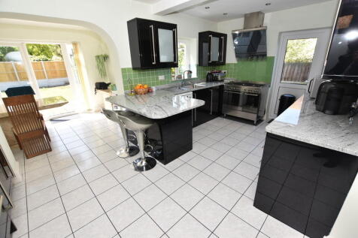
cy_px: 119
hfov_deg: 100.4
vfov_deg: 77.3
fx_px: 149
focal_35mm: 15
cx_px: 179
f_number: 5
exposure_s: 1/200
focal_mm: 10
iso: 220
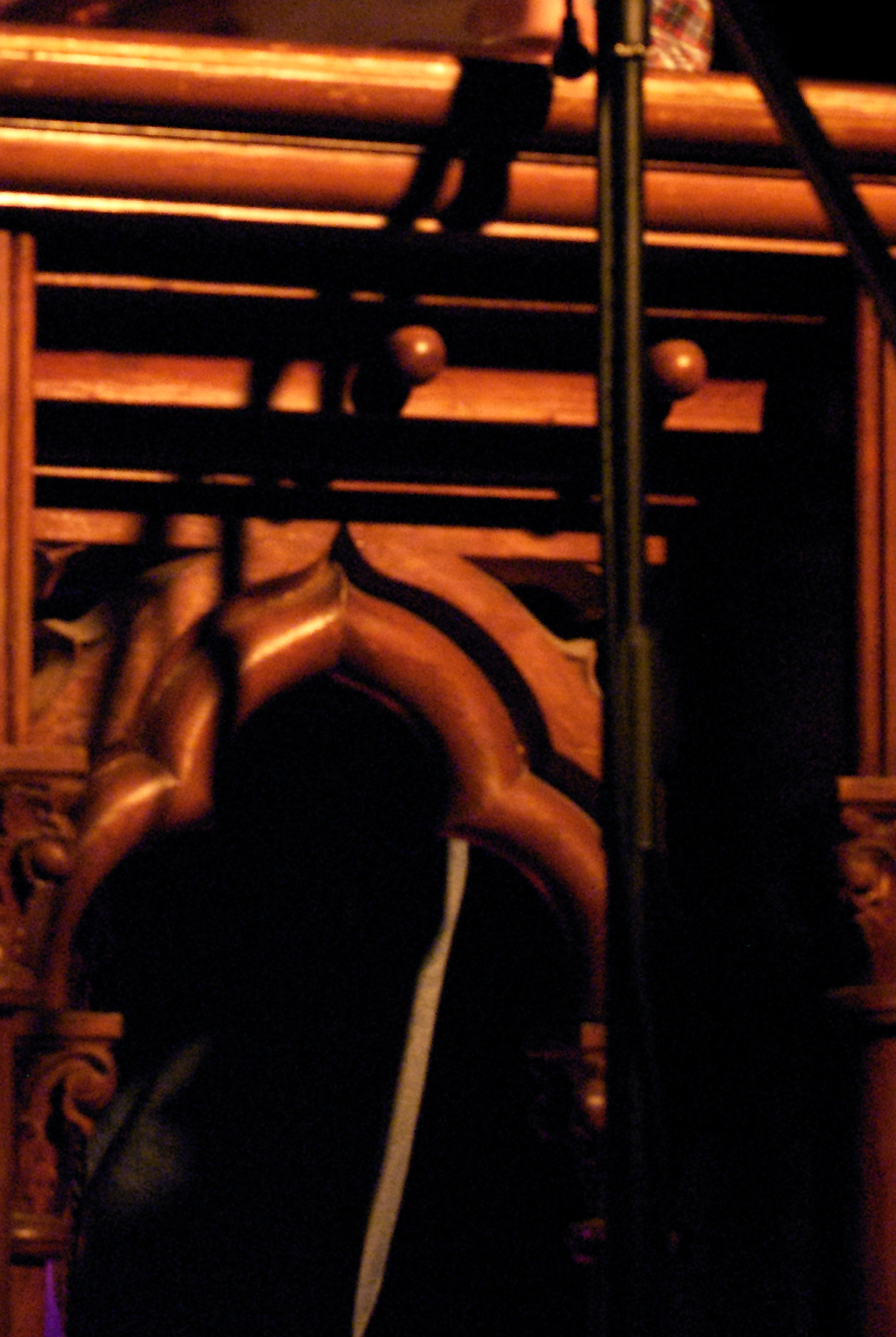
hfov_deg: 7.8
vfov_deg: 11.5
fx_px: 6590
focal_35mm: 177
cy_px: 87
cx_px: 177
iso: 1600
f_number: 5.6
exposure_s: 1/25
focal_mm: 55
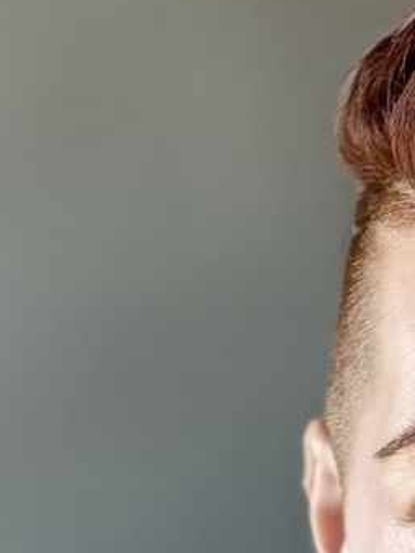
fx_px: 3624
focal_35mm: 227
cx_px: 716
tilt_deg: -10.8
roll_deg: +0.5
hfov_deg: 6.4
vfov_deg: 8.5
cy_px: 921
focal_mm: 6.76
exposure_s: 1/97
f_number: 1.78
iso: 100
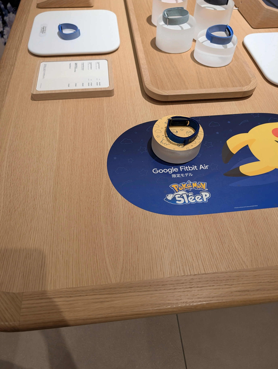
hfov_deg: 56.9
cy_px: 184
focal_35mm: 24
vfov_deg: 71.5
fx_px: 256
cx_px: 139
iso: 57
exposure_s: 1/100
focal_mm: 6.9
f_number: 1.68
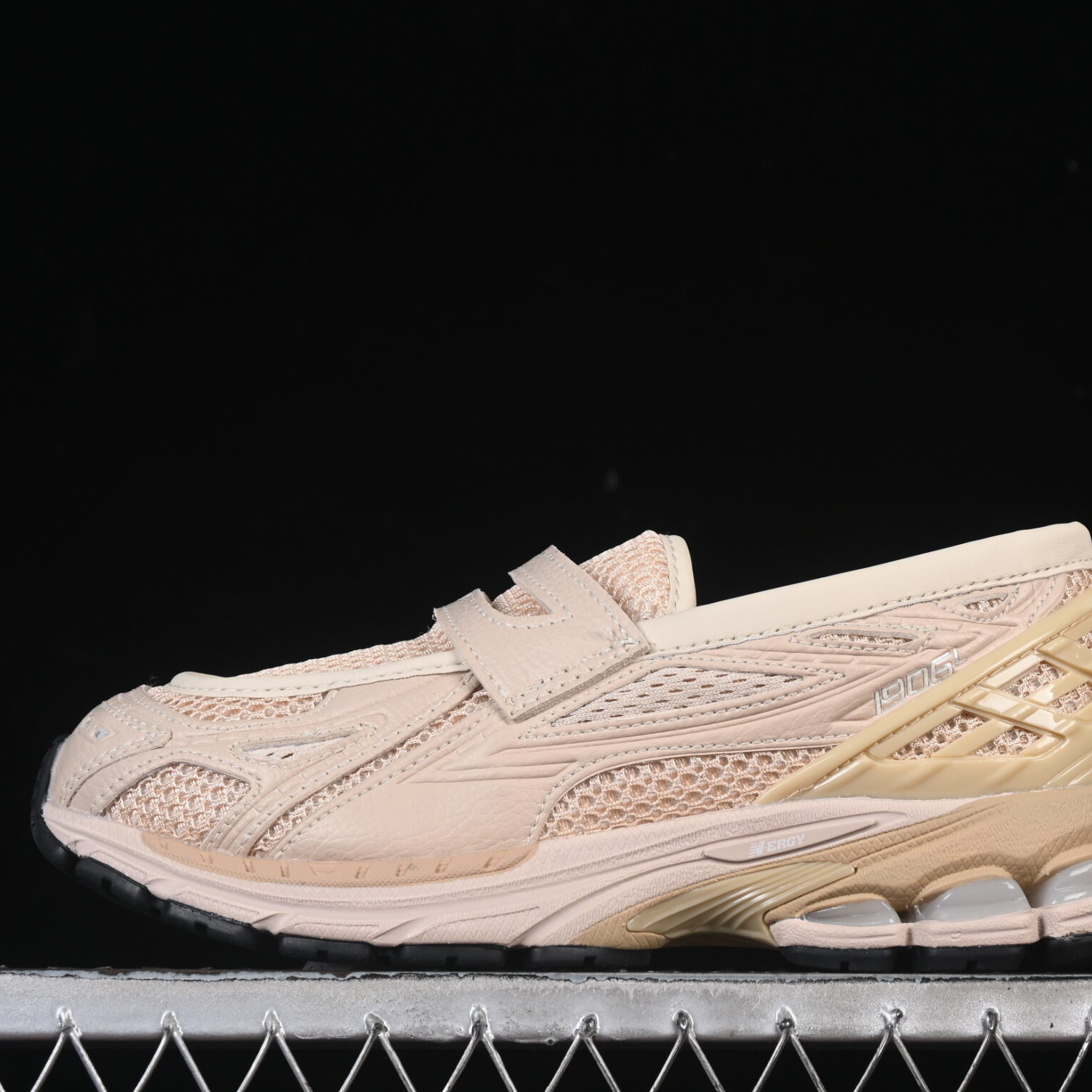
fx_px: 3819
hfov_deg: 16.3
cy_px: 590
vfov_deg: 16.3
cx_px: 612
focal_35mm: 107
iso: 160
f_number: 8
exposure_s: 1/80
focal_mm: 50
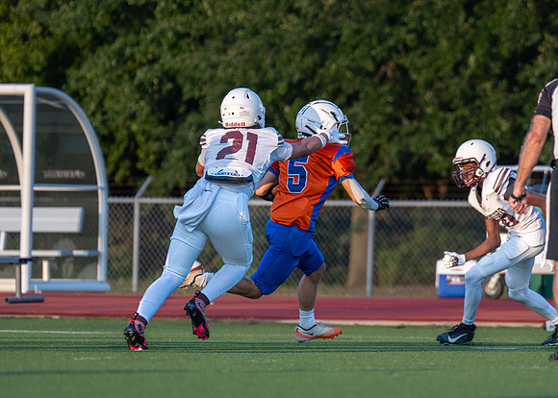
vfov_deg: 2.9
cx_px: 368
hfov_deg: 4.1
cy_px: 210
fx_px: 7795
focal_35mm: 492
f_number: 4
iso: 500
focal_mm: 280
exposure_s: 1/1600
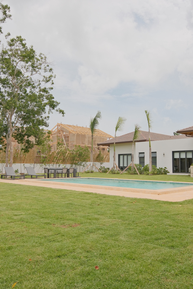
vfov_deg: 61.9
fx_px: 241
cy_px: 144
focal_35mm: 30
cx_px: 96
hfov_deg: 43.6
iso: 640
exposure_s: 1/800
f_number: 8
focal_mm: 20
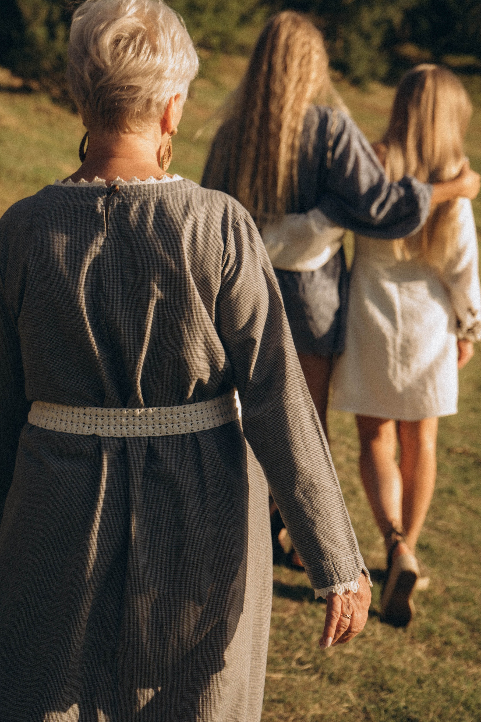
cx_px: 221
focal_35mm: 87
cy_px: 281
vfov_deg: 23.3
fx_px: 1743
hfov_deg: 15.7
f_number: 6.3
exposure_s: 1/320
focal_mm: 70
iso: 320
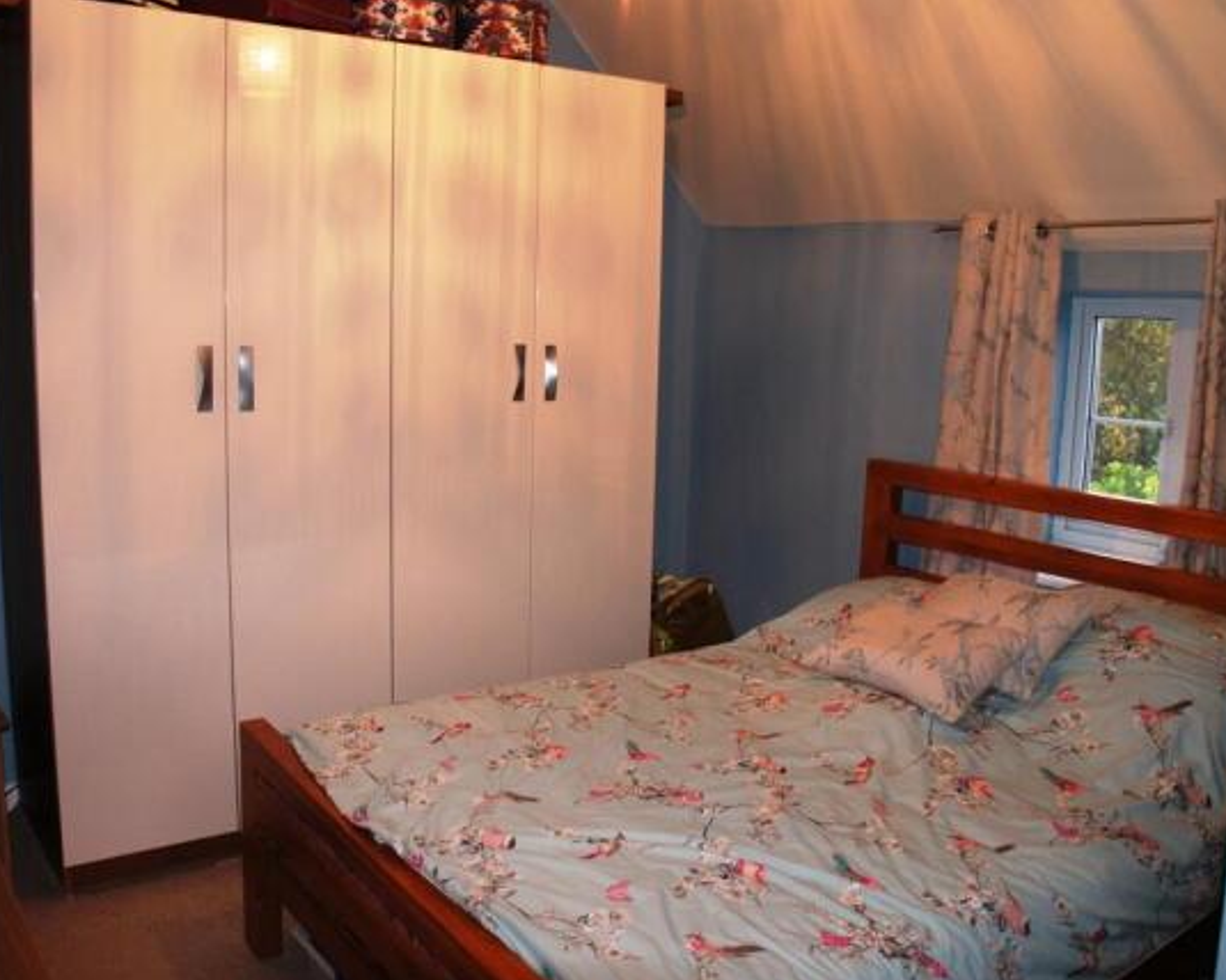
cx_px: 536
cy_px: 496
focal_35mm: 31
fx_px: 1125
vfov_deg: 47.1
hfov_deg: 57.0
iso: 800
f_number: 3.5
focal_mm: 18
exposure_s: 1/60
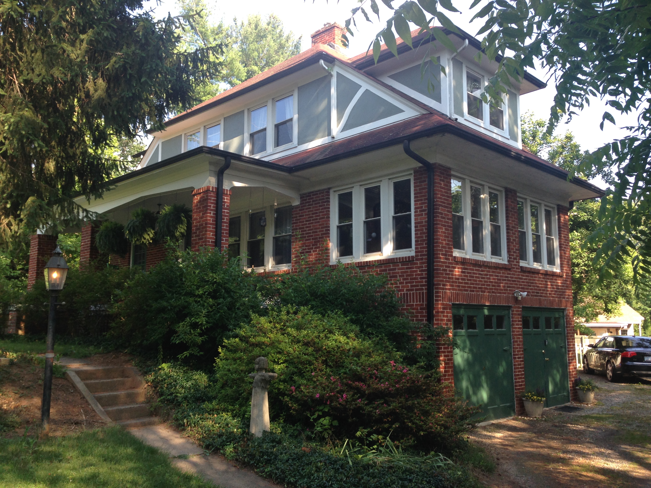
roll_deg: -1.9
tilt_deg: +8.7
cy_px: 244
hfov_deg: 55.4
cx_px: 326
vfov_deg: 42.9
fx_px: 621
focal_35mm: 33
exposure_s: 1/182
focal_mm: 4.12
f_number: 2.4
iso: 50
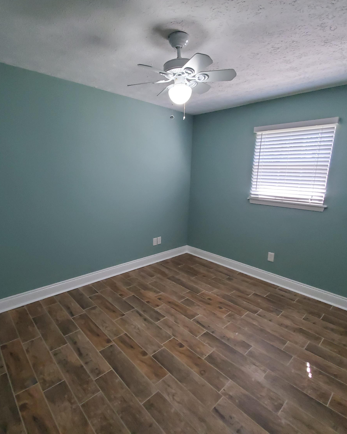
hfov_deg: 76.9
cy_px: 216
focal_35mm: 17
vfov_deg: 89.6
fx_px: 218
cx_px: 168
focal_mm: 1.8
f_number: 2.2
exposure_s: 1/59
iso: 640
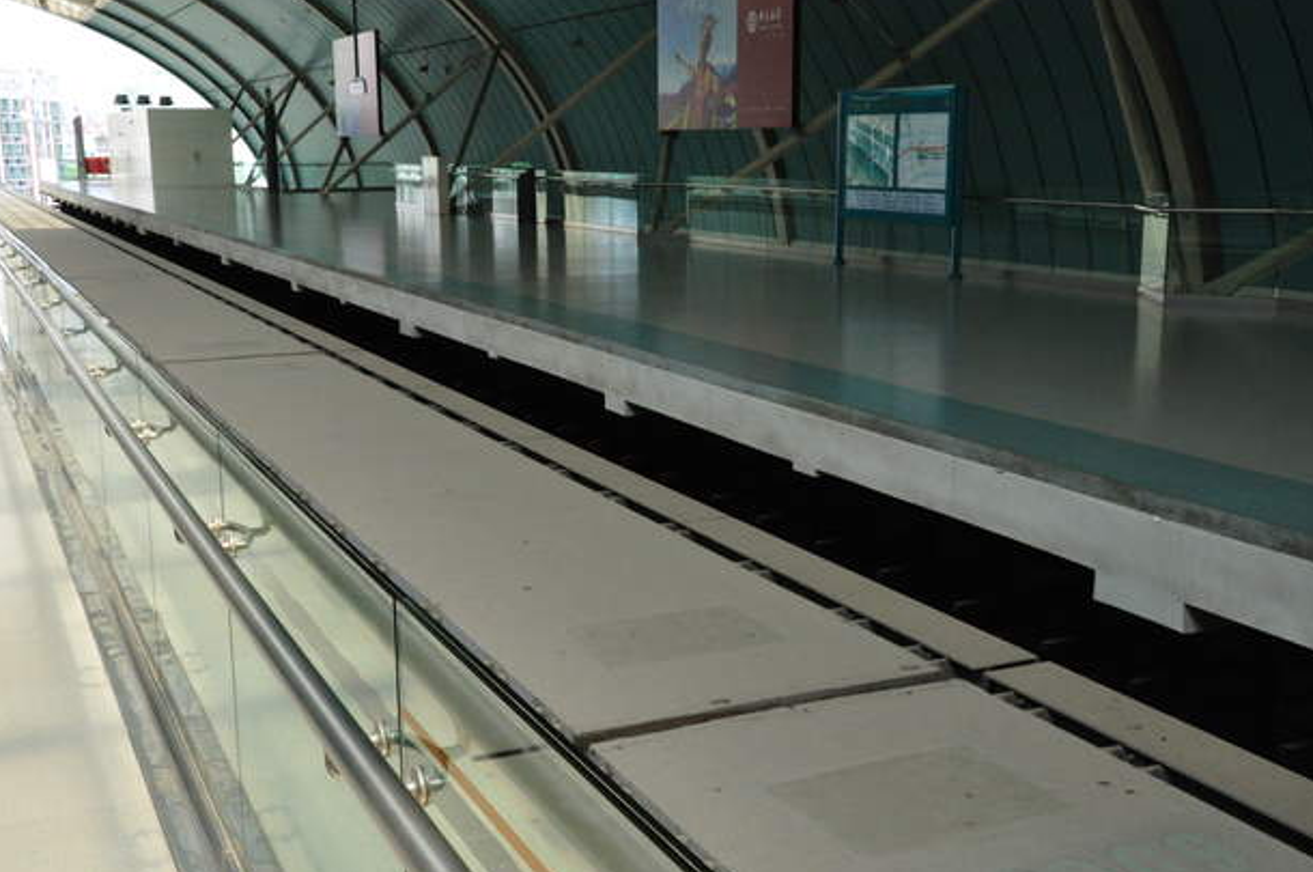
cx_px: 635
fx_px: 1549
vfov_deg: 31.4
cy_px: 447
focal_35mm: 43
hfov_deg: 45.9
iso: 2000
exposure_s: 1/500
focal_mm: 27
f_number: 11
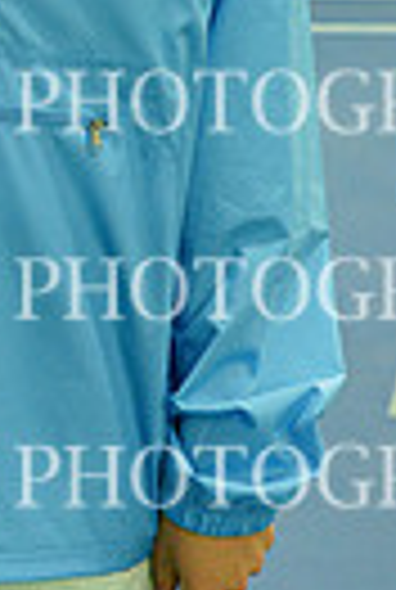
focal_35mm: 120
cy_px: -180
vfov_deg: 16.1
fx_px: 1969
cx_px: -9
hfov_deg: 11.4
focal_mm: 35
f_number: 4
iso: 6400
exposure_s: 1/250
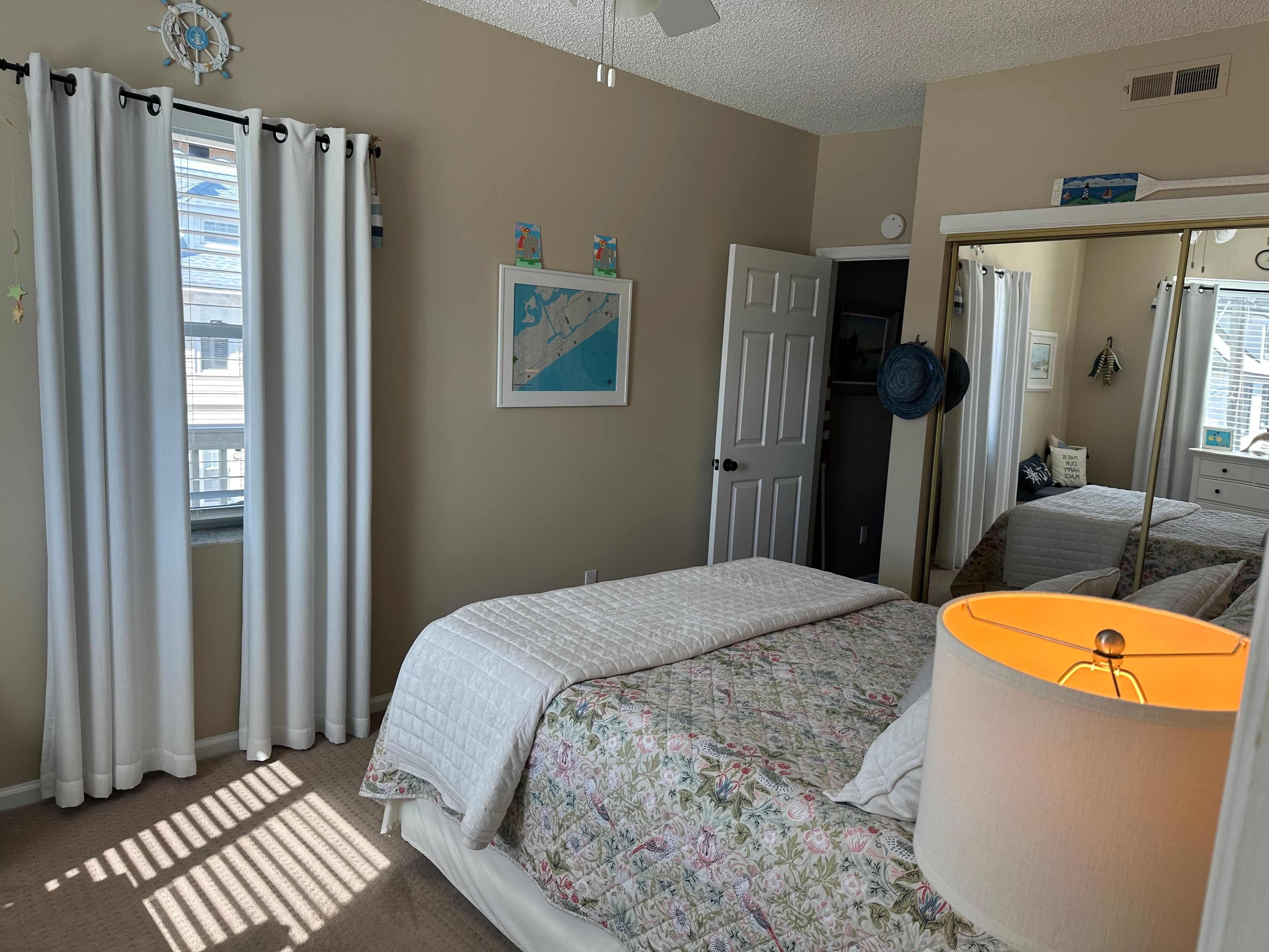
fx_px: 880
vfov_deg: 56.8
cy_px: 476
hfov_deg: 71.6
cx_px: 634
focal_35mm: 24
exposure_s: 1/225
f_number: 1.78
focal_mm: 6.86
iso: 80
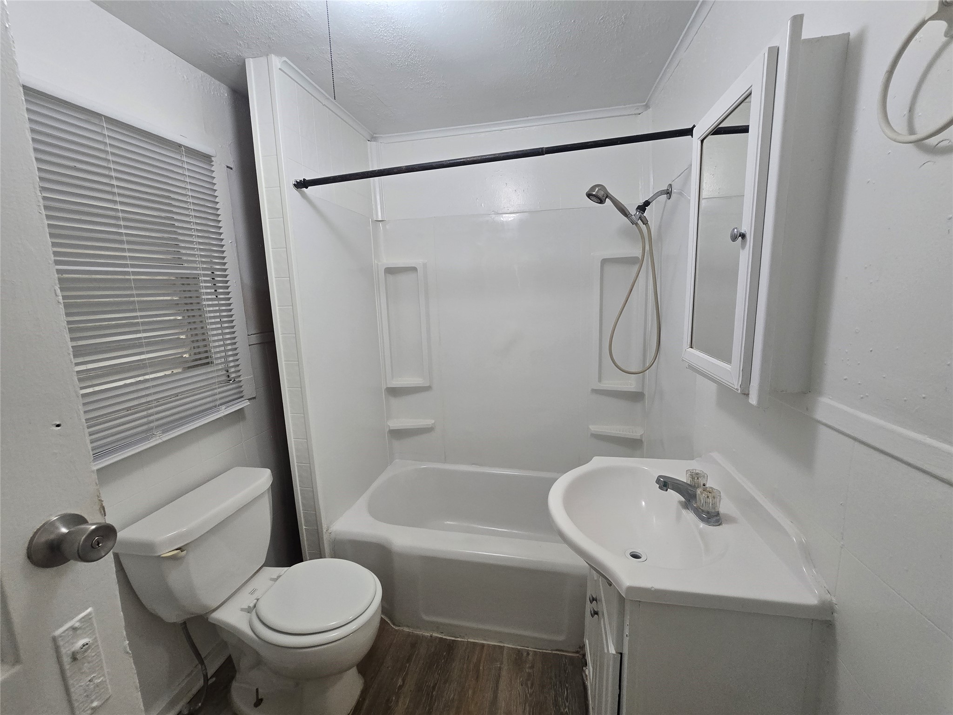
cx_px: 476
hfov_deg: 106.2
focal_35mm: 13
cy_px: 358
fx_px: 358
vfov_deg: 89.9
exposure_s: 1/60
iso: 250
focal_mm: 2.2
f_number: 2.2
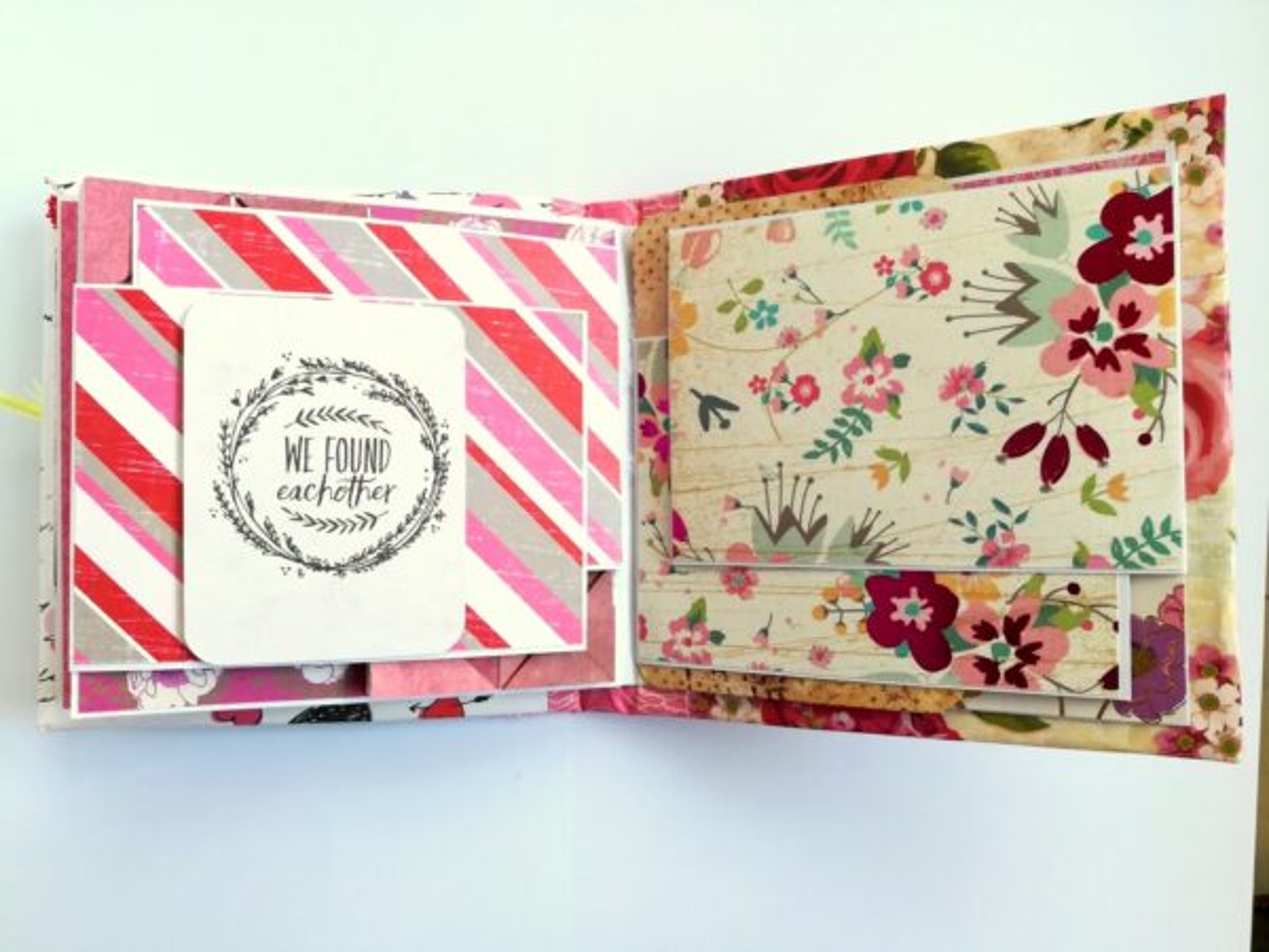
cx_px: 634
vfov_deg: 53.1
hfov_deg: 67.3
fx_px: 953
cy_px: 476
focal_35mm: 26
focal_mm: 3.83
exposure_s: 1/33.3
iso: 100
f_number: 2.2
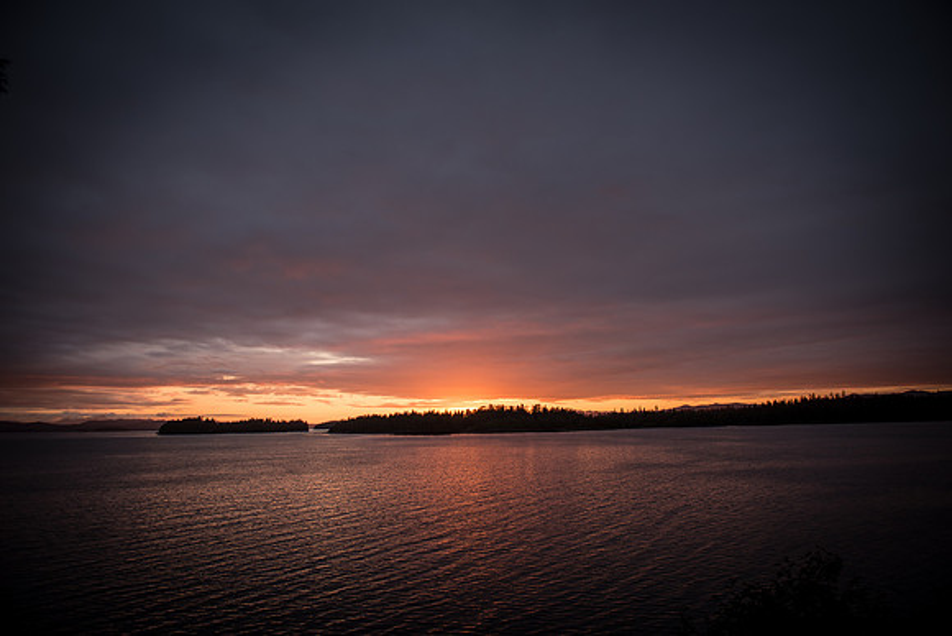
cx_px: 476
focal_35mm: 24
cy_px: 318
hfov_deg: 73.7
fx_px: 635
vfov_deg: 53.2
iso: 100
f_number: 2.8
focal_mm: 24
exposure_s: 1/250
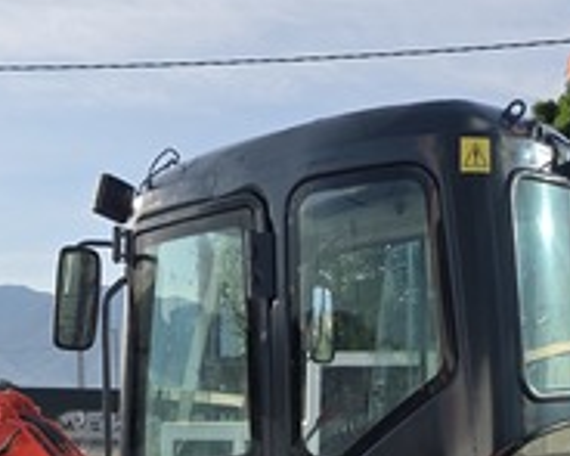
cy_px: 627
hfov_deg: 28.3
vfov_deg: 20.4
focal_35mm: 67
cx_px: 228
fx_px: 1130
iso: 80
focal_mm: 6.3
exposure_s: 1/3550
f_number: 1.7
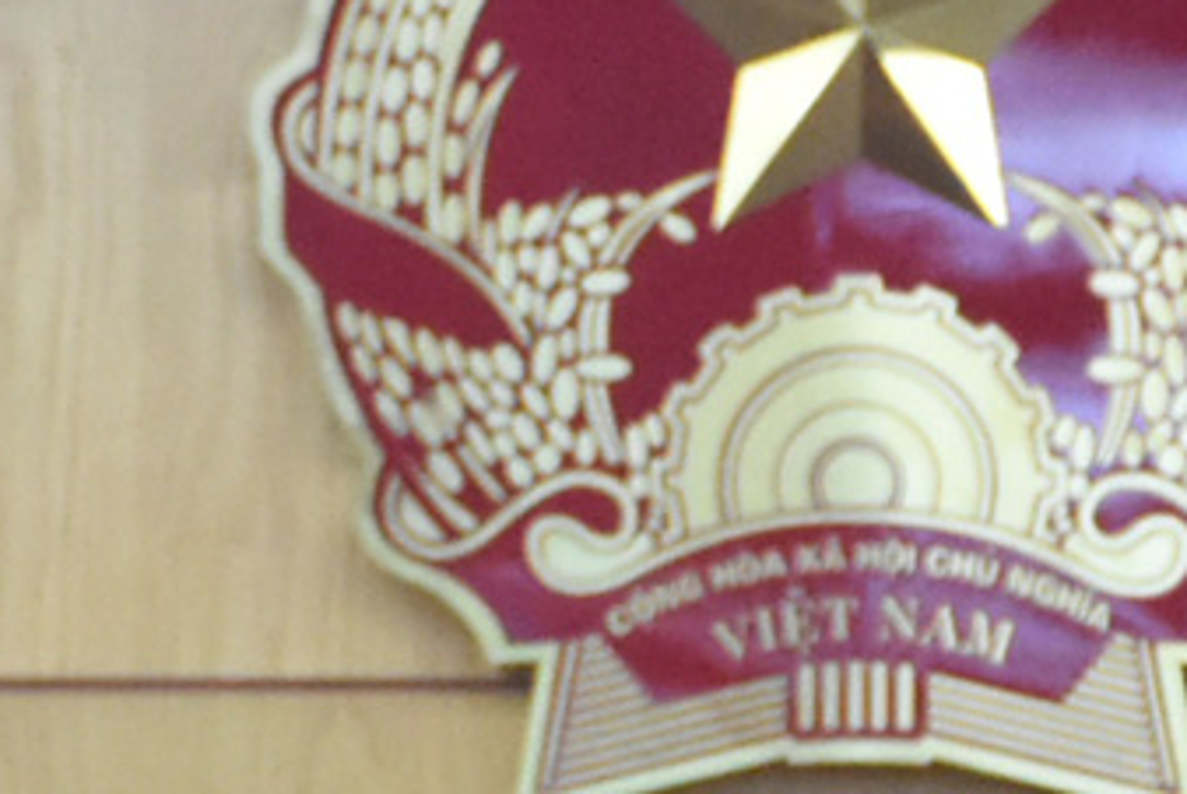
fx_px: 19305
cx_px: 881
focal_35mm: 585
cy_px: 1934
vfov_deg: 2.3
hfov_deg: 3.5
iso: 4000
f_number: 5
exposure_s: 1/100
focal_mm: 66
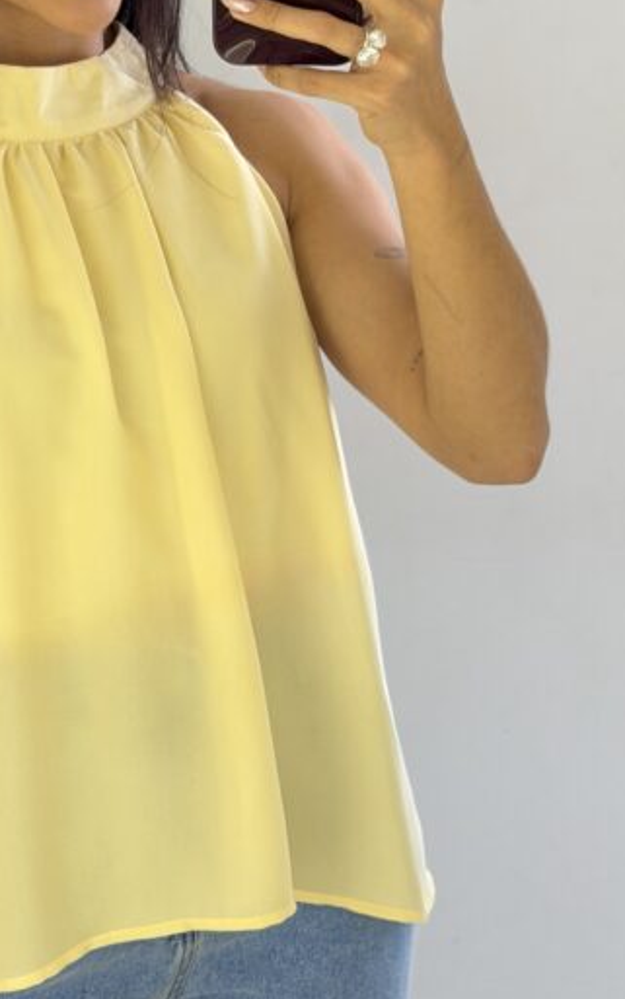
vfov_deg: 24.0
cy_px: 355
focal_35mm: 86
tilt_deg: -13.4
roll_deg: +3.0
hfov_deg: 15.1
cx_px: 150
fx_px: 2342
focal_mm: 6.76
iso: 64
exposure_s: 1/60
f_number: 1.78
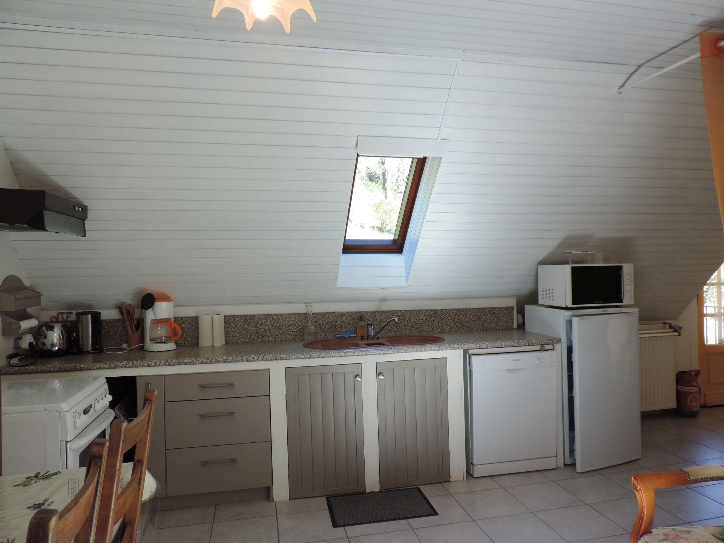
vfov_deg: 56.8
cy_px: 272
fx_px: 502
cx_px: 362
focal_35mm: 24
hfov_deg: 71.6
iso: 80
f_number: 3
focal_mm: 4.3
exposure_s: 1/30
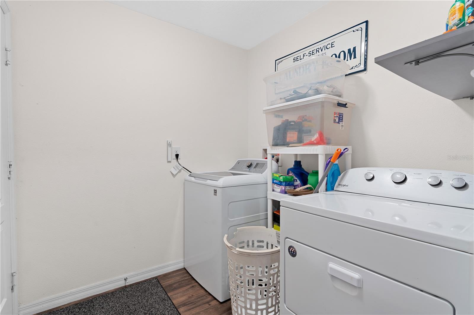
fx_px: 224
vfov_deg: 70.4
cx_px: 237
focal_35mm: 17
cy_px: 158
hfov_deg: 93.3
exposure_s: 4
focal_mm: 17
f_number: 8
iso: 200
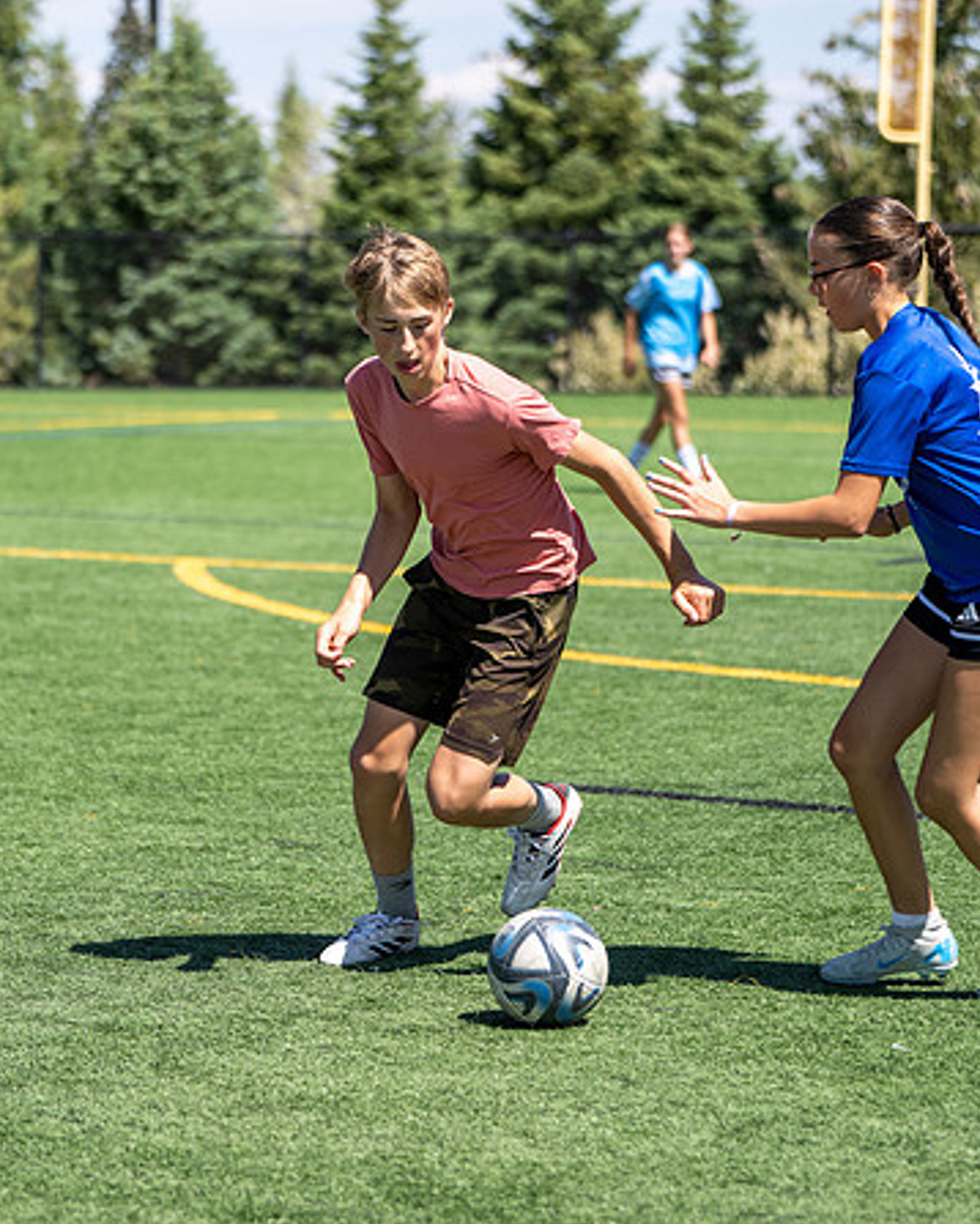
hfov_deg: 12.3
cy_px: 587
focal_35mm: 125
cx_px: 408
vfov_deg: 15.4
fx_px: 4529
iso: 40
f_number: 2.8
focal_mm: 85
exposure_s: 1/800
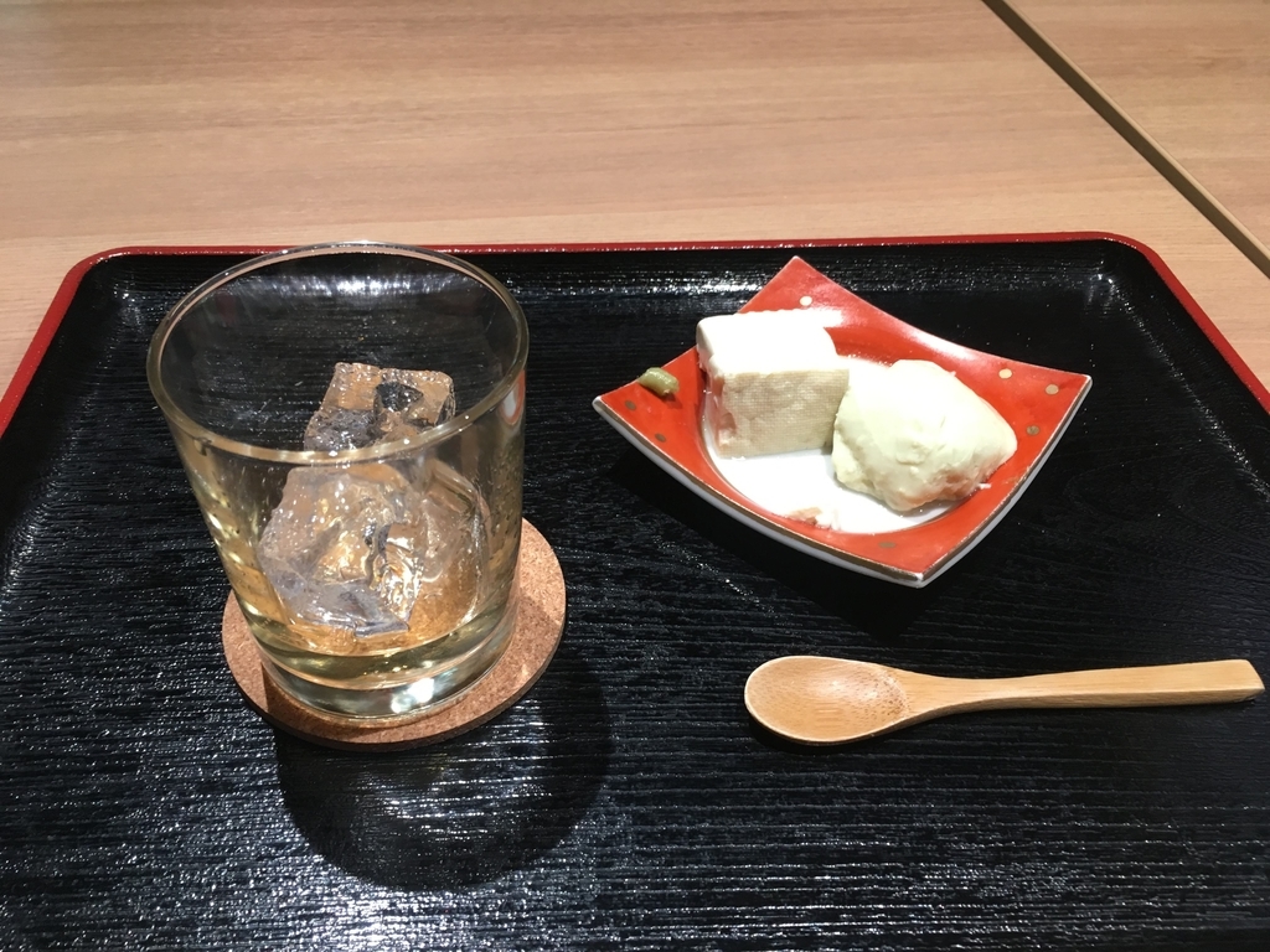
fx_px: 1064
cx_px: 635
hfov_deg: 61.7
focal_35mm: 29
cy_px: 476
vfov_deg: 48.2
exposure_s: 1/30
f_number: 2.2
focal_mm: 4.15
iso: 80
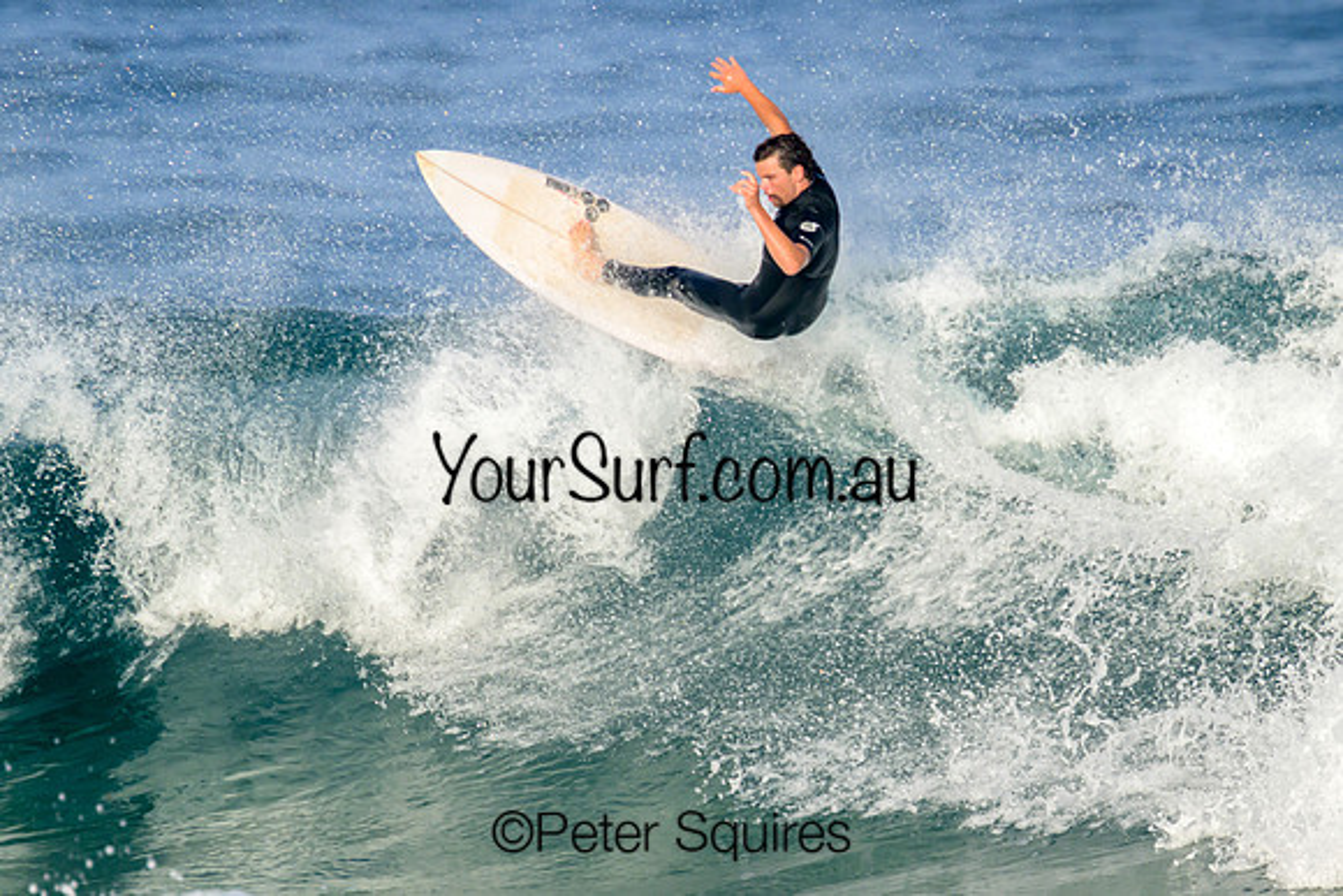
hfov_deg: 2.3
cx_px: 747
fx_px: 33088
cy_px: 385
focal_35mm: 887
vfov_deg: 1.6
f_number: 11
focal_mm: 760
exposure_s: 1/1600
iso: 800
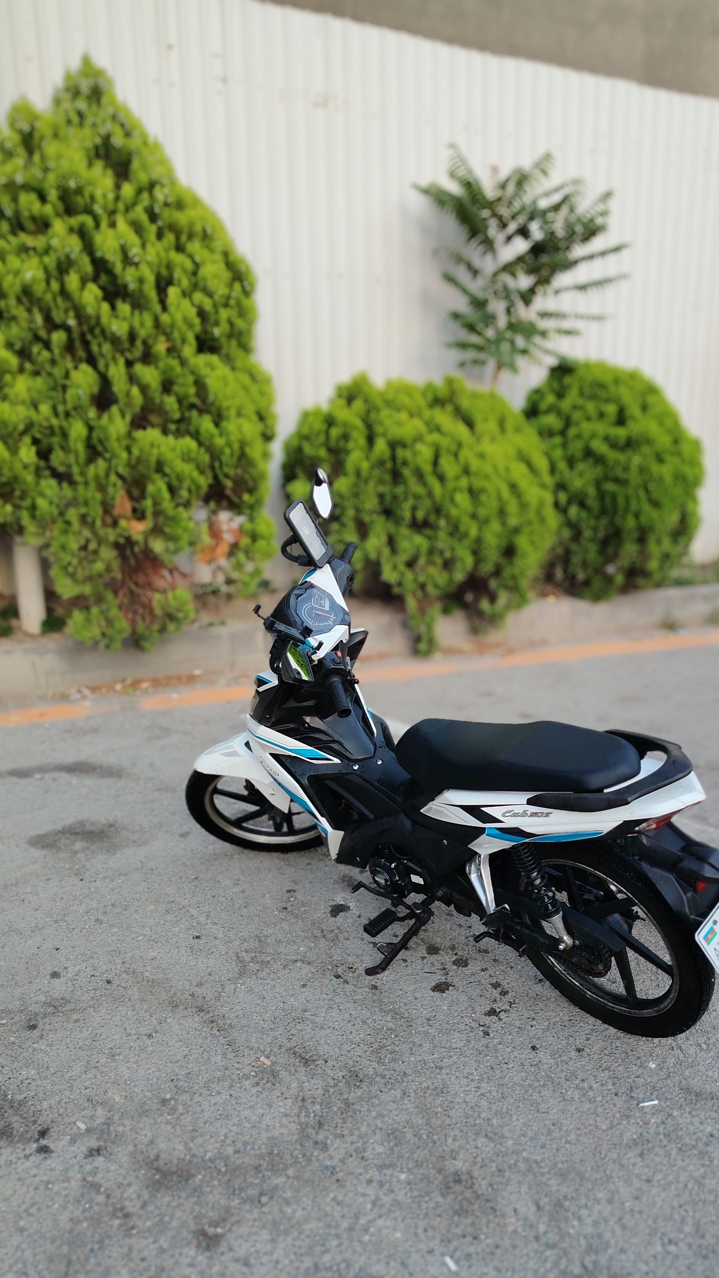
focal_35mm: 19
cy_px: 640
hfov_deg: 58.1
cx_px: 410
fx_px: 644
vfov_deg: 89.6
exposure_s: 1/100
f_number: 4
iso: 143
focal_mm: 1.42
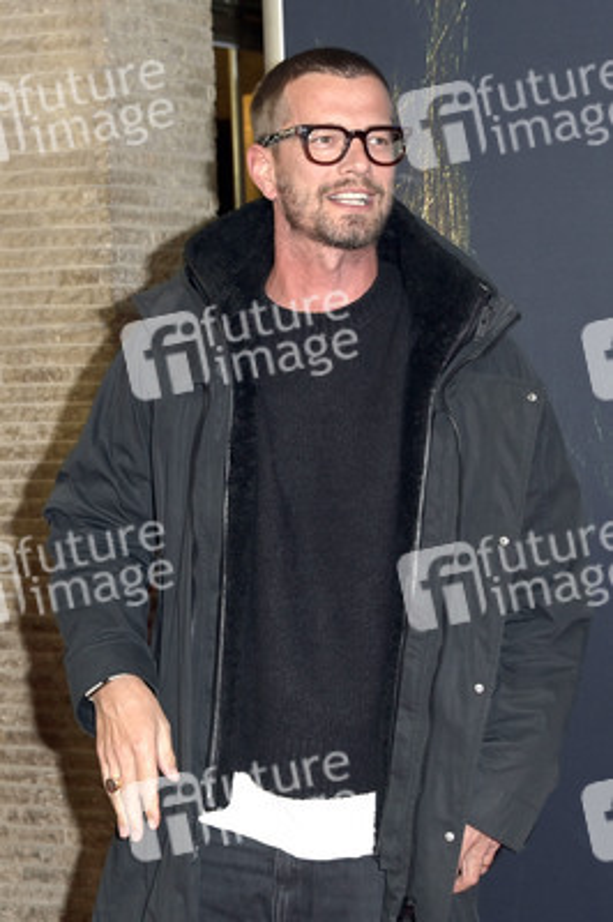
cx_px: 306
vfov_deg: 34.5
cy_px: 461
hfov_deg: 23.3
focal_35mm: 58
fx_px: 1484
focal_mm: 58
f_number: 5.6
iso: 640
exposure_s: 1/250
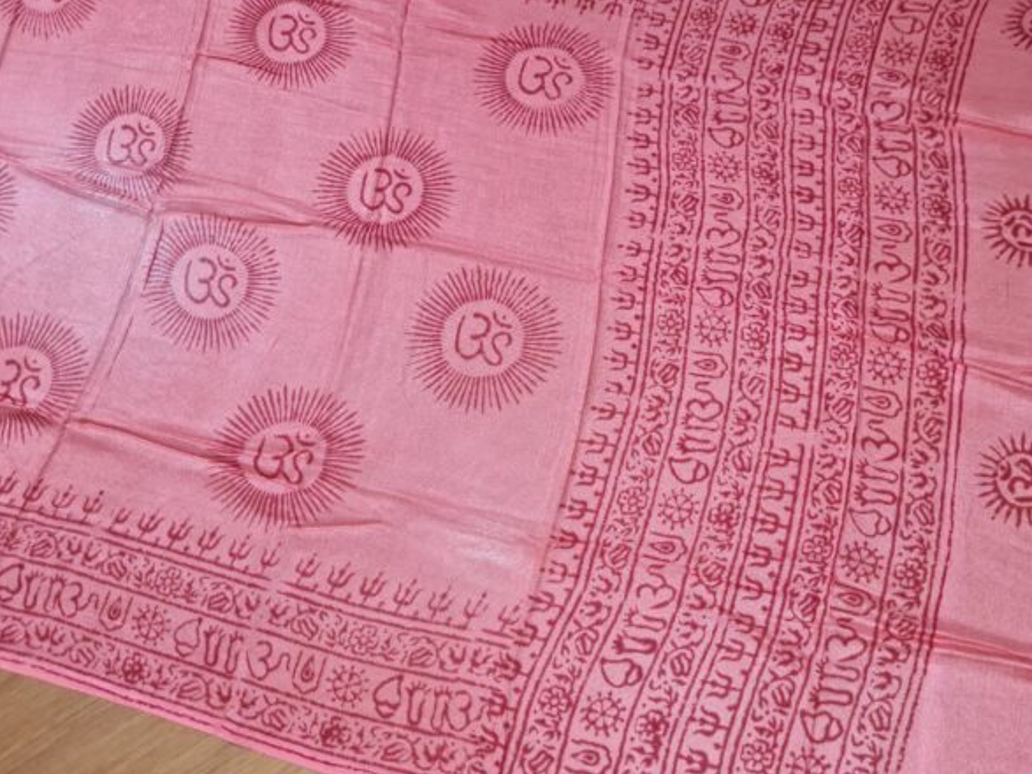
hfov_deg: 58.3
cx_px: 556
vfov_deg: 45.4
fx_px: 924
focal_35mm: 31
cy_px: 363
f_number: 1.8
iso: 250
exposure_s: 1/60
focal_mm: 5.4
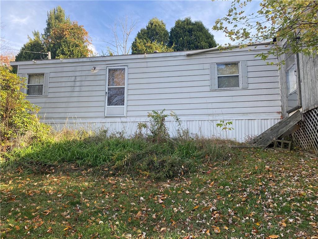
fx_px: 239
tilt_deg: +10.3
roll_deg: -0.1
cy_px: 120
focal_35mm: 26
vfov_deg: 53.1
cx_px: 159
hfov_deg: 67.3
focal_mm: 4.25
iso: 32
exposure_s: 1/404
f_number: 1.8
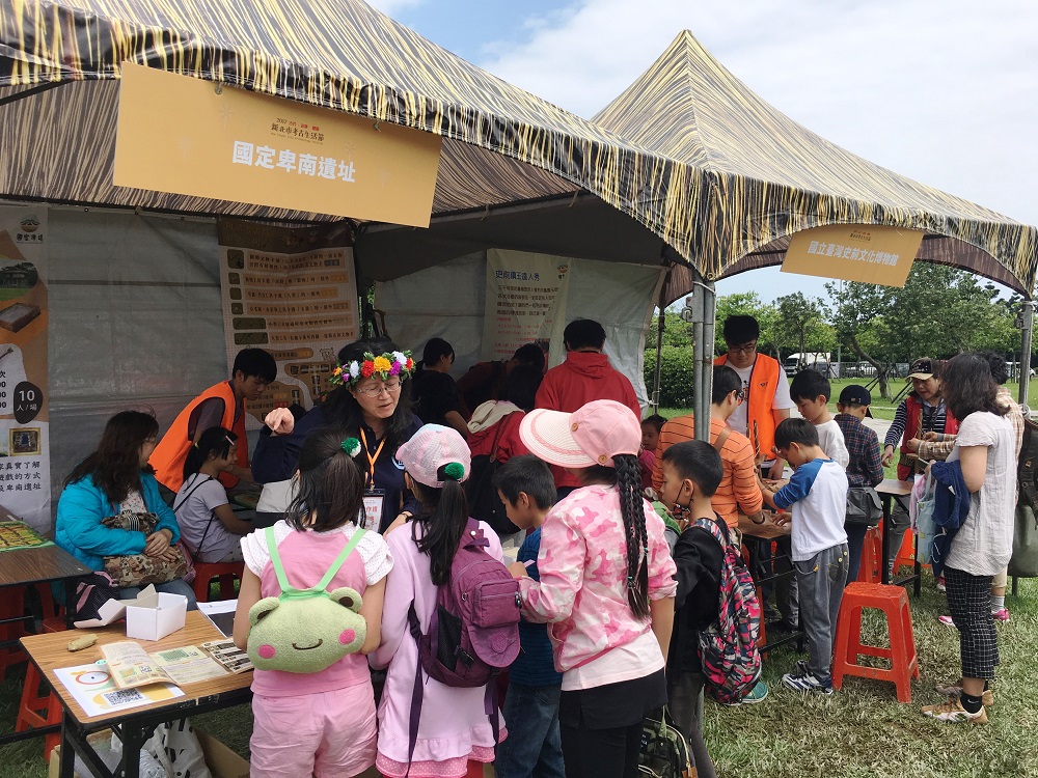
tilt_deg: +0.0
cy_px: 389
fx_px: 870
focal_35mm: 29
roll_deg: -0.9
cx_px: 519
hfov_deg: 61.7
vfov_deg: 48.2
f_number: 2.2
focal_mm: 4.15
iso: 25
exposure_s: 1/1326
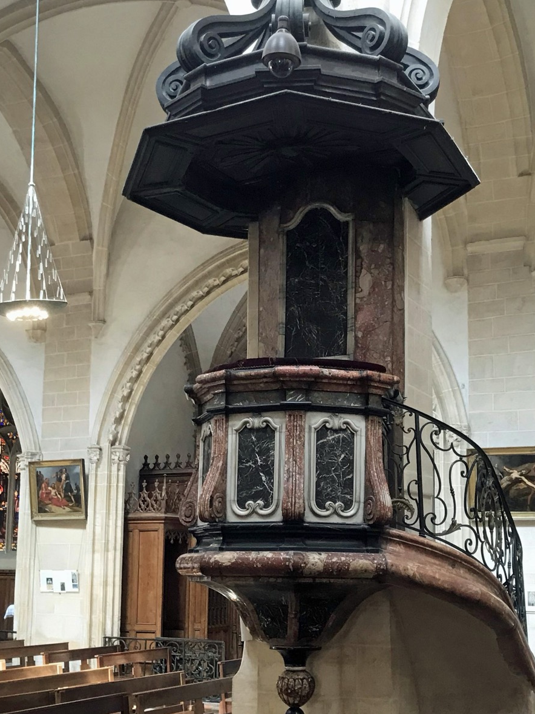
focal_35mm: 38
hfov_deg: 37.7
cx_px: 293
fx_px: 783
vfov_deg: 49.0
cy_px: 339
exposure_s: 1/20
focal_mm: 3.99
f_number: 1.8
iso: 40
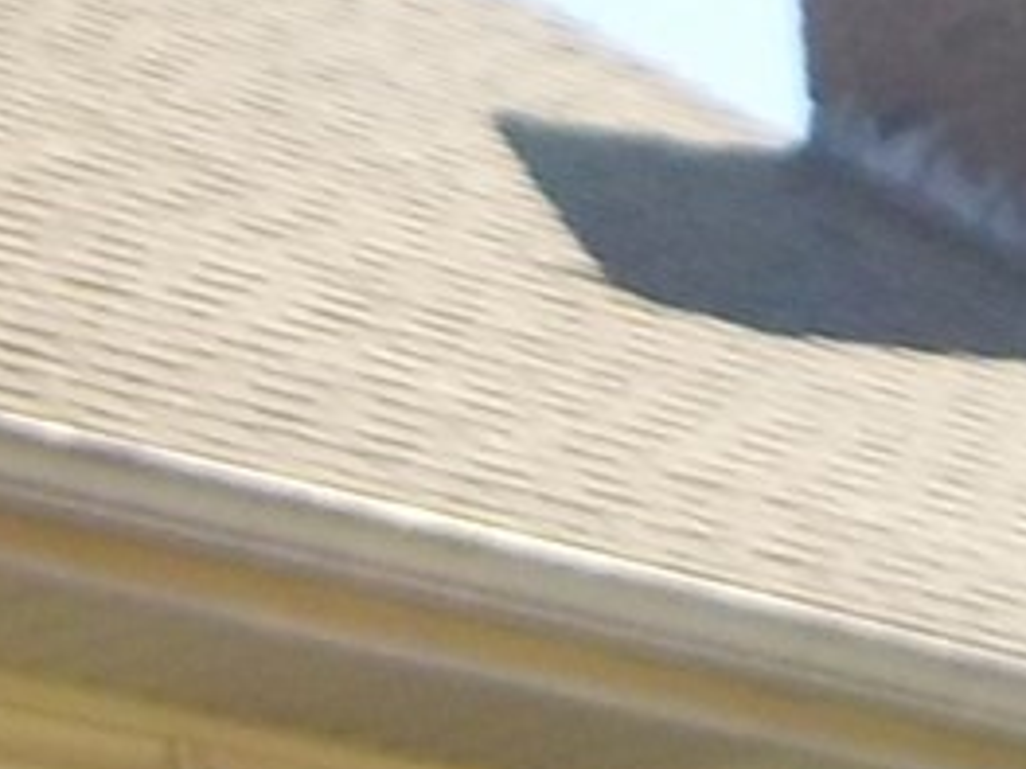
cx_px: -1393
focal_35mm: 234
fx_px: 6932
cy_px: 1515
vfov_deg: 6.2
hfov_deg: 7.9
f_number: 3.3
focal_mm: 4.1
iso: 125
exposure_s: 1/640
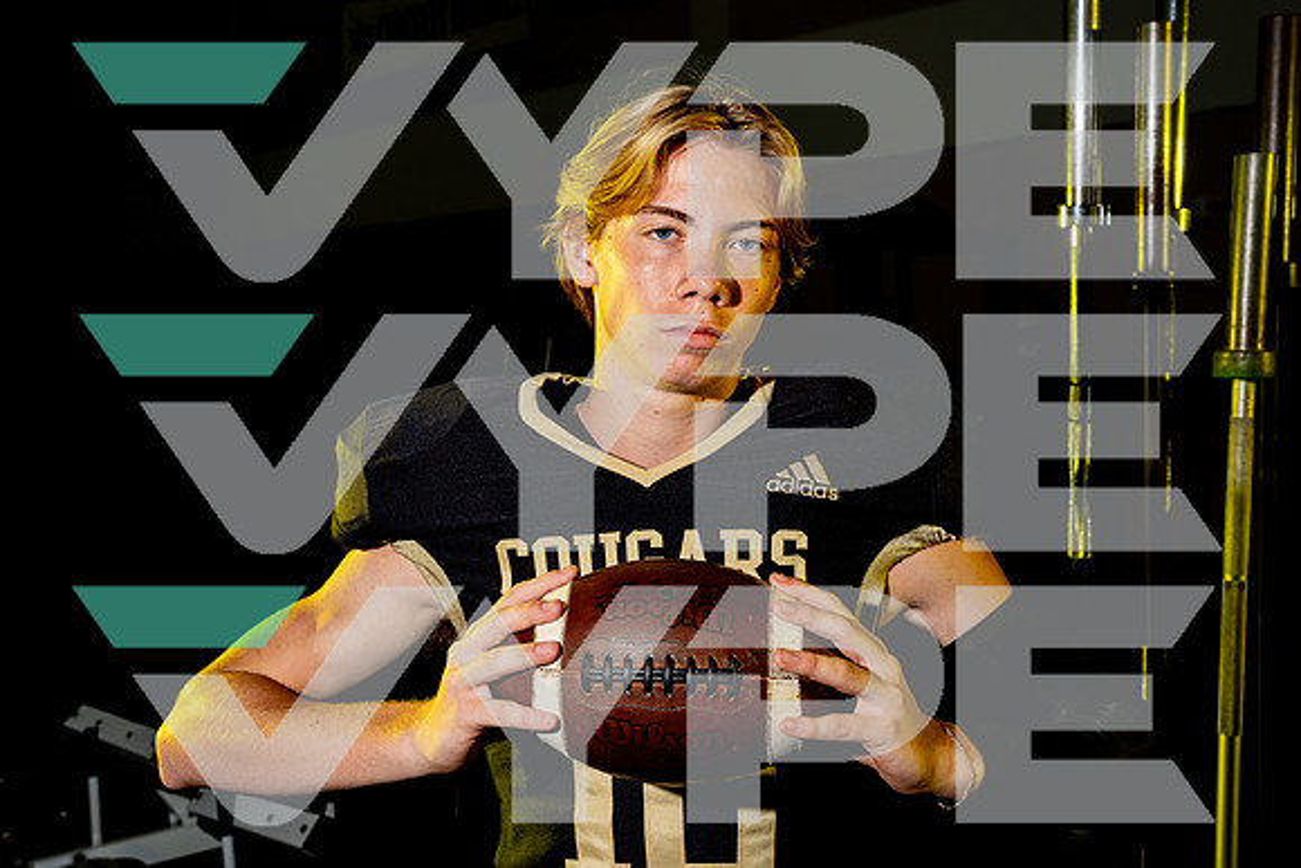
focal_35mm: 53
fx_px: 1913
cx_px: 569
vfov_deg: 25.6
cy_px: 449
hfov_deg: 37.5
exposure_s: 1/250
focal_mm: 47
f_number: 8
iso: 250
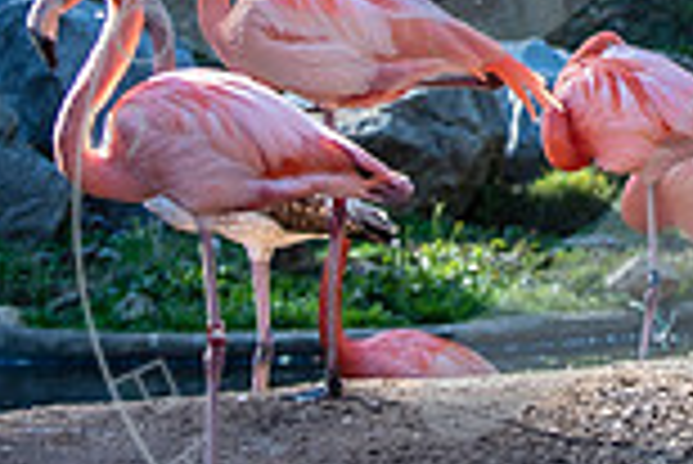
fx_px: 5087
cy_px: -169
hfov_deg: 7.7
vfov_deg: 5.2
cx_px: 760
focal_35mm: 264
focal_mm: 70
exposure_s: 1/400
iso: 200
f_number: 2.8
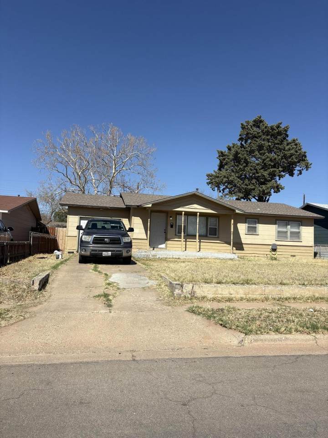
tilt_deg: +5.0
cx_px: 164
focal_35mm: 26
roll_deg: -2.5
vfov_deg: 67.3
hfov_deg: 53.1
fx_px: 328
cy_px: 219
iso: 50
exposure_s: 1/4950
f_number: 1.6
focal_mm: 5.96
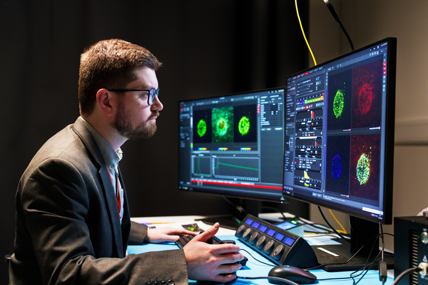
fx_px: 535
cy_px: 142
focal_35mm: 45
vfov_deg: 29.9
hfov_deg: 43.6
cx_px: 214
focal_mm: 45
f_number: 3.2
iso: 1600
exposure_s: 1/80
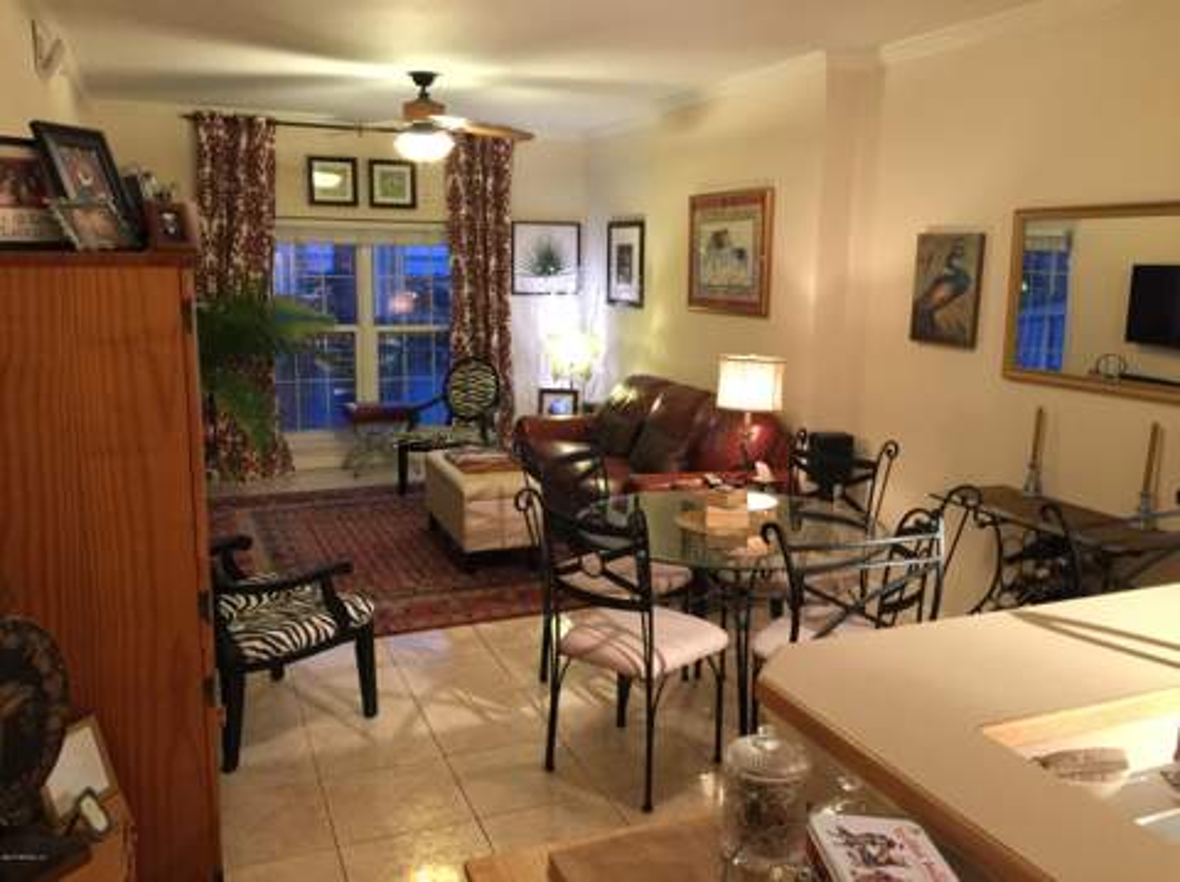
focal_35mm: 29
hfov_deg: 61.7
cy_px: 441
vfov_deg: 48.2
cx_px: 590
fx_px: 988
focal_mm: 4.15
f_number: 2.2
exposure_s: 1/4
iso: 64
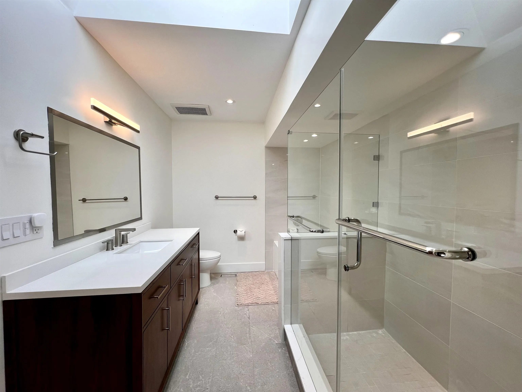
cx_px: 261
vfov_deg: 89.9
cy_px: 196
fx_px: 196
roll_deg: +0.3
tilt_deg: -2.4
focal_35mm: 13
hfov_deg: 106.2
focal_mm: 1.57
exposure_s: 1/149
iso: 32
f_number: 1.8
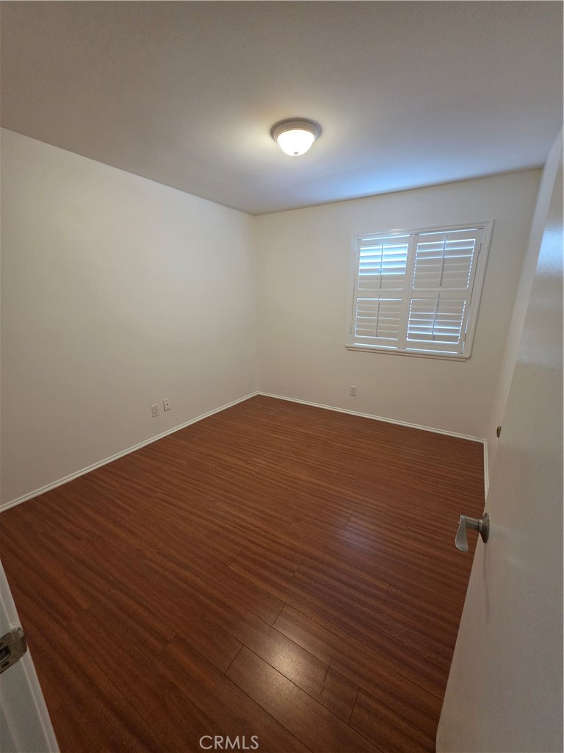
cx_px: 282
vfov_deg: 106.2
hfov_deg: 89.9
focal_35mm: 13
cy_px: 376
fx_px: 282
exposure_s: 1/60
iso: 320
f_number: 1.9
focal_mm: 2.2
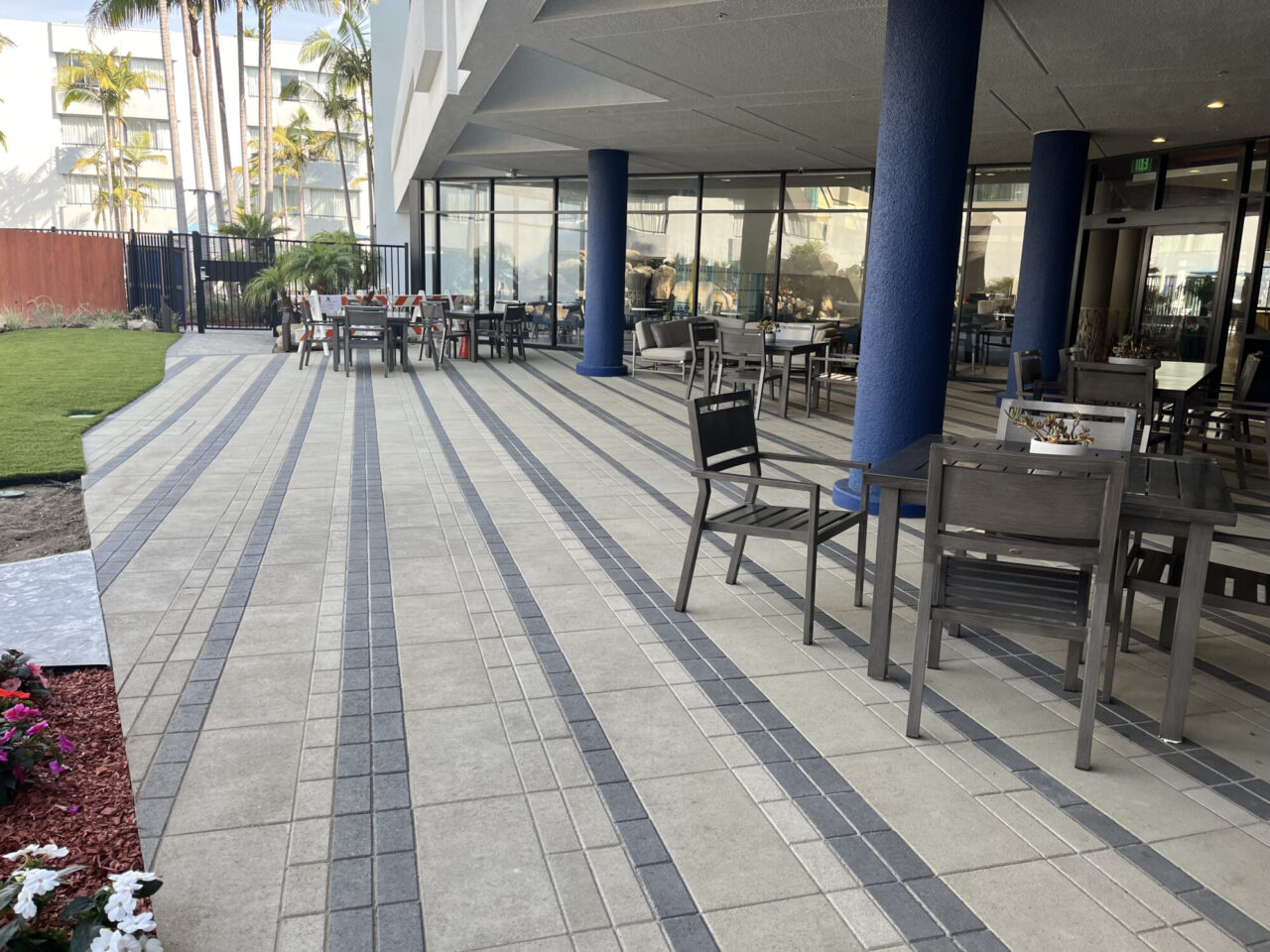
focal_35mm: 26
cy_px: 476
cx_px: 635
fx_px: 954
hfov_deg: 67.3
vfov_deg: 53.1
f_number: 1.6
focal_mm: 5.1
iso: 50
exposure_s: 1/342
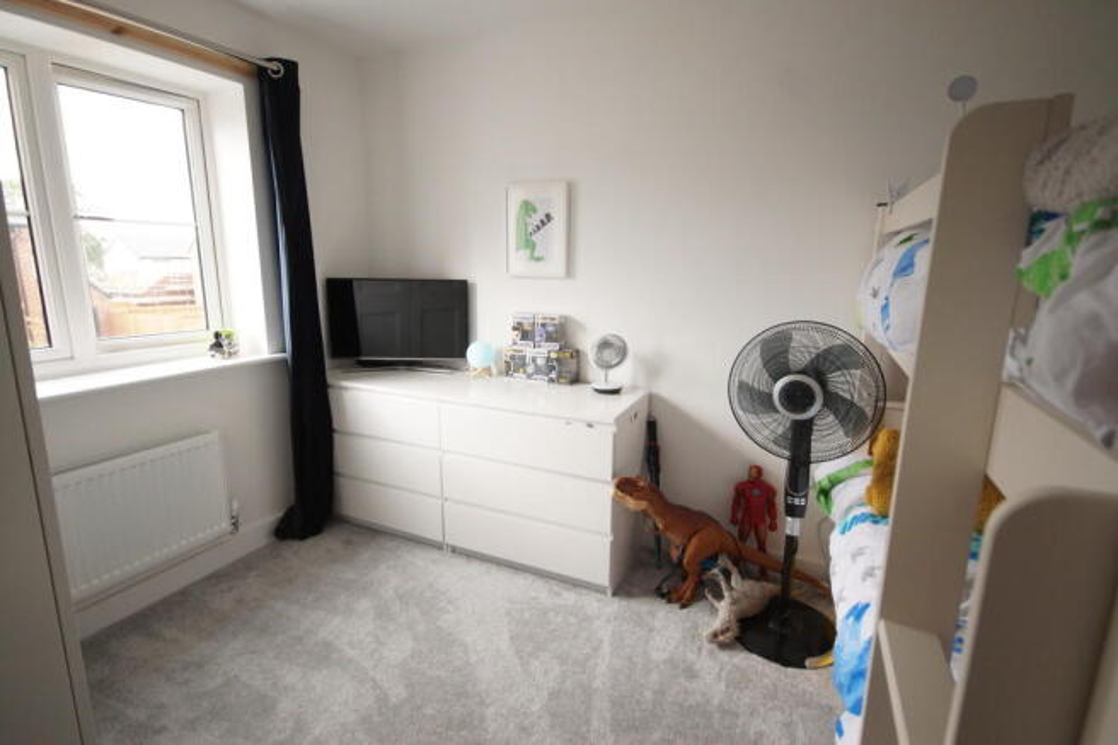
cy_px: 372
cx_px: 559
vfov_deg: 72.0
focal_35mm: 16
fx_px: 512
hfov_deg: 95.0
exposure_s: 1/60
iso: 1000
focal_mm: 11
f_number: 4.5
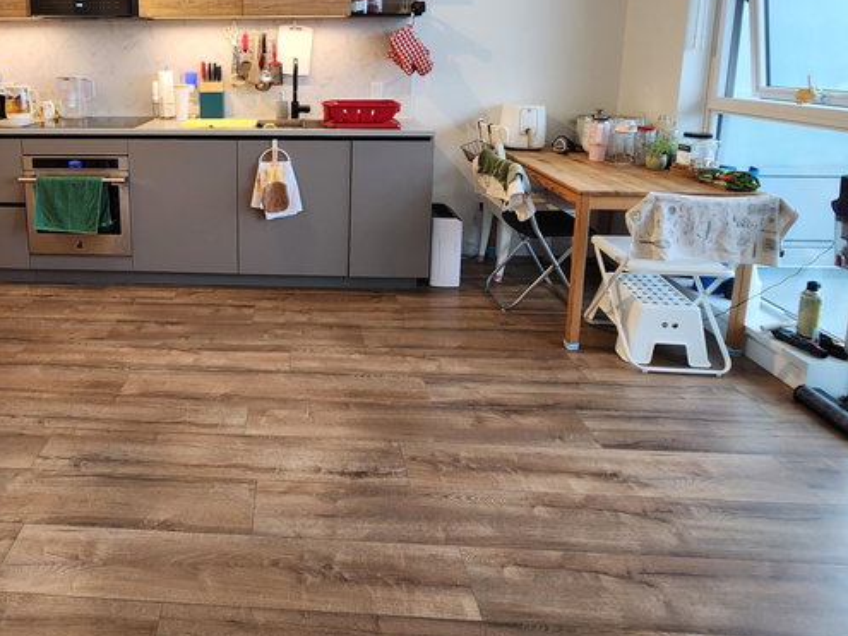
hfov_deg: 75.6
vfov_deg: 58.7
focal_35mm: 21
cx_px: 259
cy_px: 130
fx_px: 514
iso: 200
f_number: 2.2
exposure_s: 1/60
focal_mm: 2.2
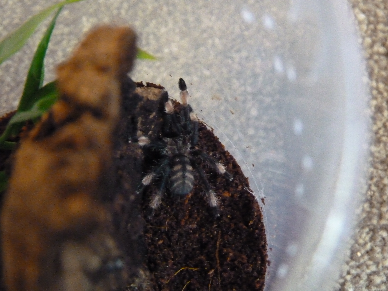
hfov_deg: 30.7
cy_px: 146
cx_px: 194
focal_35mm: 63
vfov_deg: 23.3
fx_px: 706
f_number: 3.2
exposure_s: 1/15
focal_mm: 11.1
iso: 1600
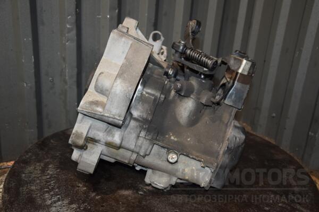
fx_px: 372
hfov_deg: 46.4
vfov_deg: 31.9
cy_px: 106
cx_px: 160
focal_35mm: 42
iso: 800
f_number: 5
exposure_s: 1/60
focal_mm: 28
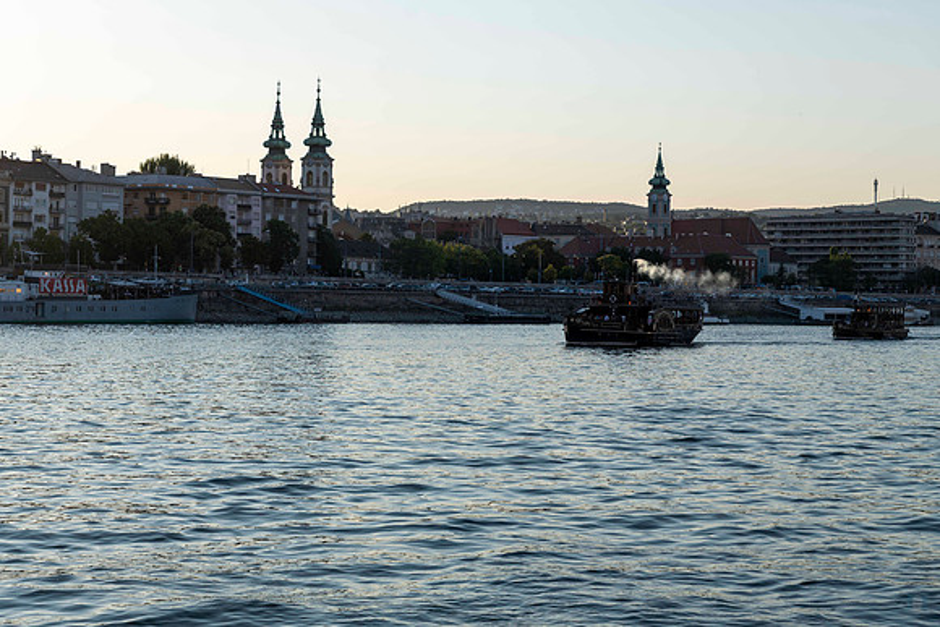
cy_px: 314
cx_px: 470
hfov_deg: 27.6
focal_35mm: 73
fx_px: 1917
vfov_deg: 18.6
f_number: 5
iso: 64
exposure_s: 1/500
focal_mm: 70
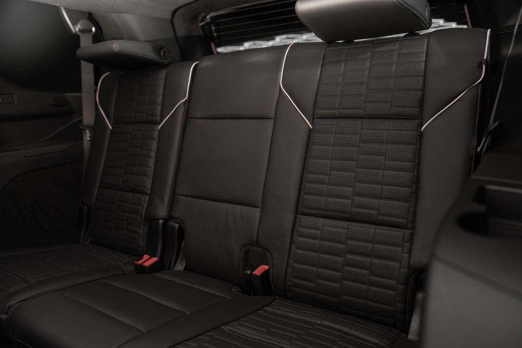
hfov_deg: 65.5
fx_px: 406
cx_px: 261
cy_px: 174
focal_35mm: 28
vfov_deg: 46.4
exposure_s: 1/50
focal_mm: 28
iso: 250
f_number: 3.2
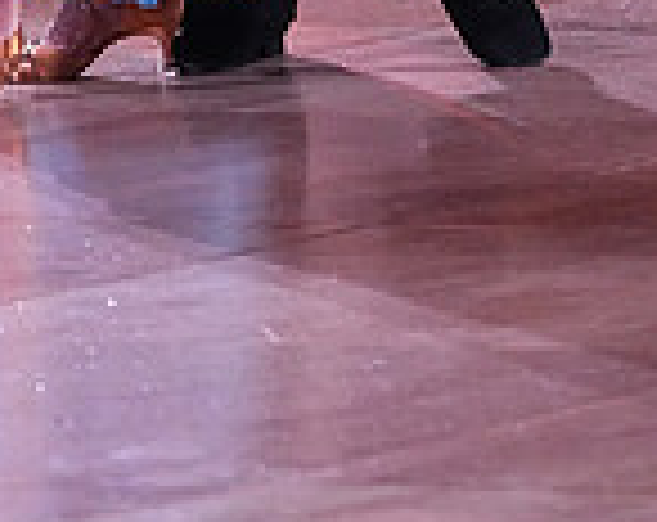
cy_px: -630
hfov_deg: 2.6
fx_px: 14506
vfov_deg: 2.1
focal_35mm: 748
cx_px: 56
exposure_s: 1/400
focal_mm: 200
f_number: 5
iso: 8000
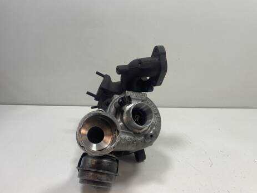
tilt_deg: -21.3
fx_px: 201
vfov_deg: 51.4
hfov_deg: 65.3
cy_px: 99
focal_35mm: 27
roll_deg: -3.2
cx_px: 133
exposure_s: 1/100
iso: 64
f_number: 1.6
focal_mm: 4.2
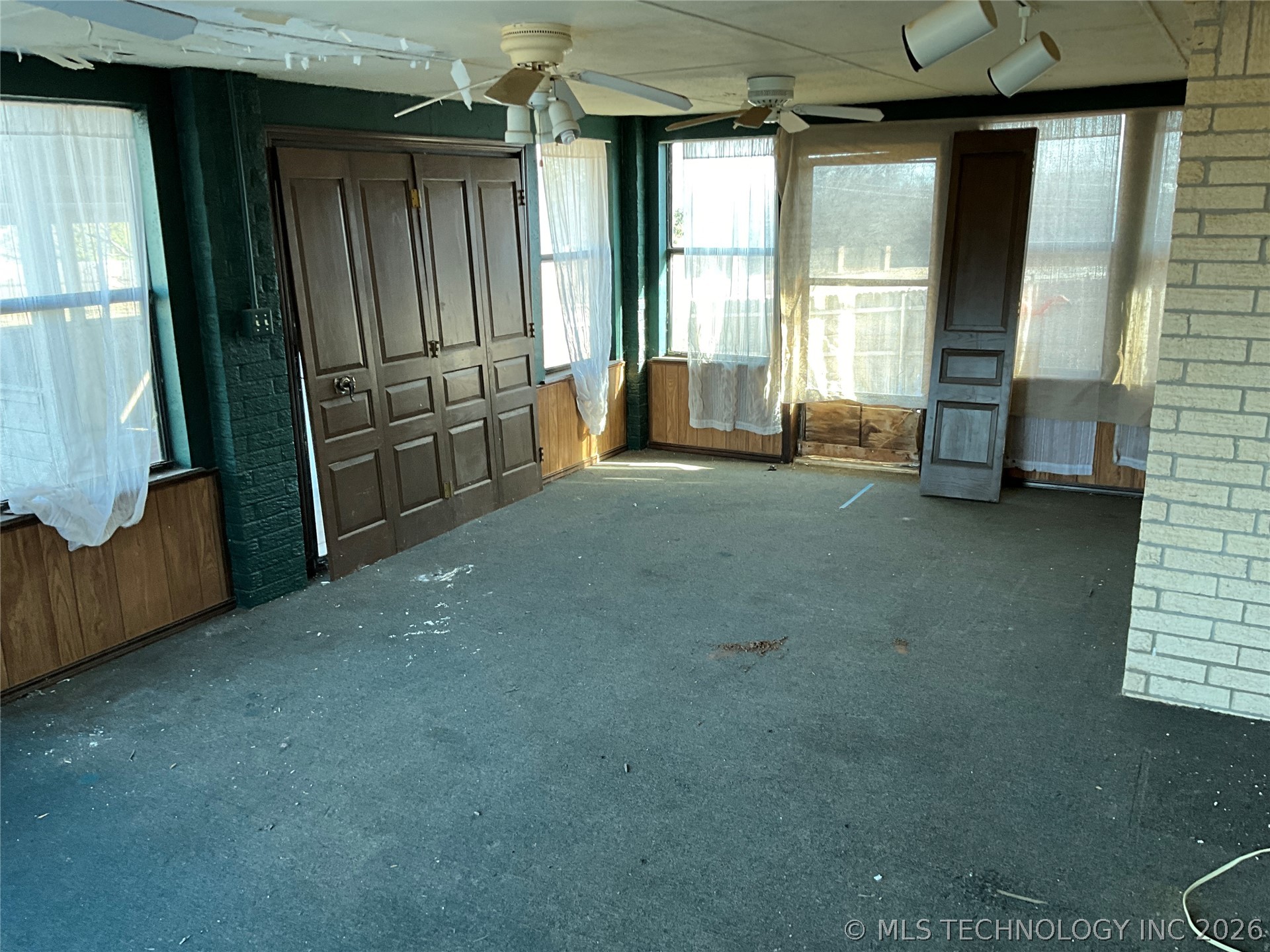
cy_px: 476
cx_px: 635
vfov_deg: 48.2
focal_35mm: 29
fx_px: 1064
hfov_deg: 61.7
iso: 64
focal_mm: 3
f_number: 1.8
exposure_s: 1/61
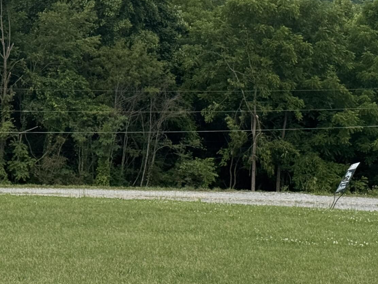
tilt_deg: +0.5
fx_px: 1420
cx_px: 145
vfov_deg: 11.3
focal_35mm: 130
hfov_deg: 15.2
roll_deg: -3.0
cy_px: -14
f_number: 1.78
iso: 64
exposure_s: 1/5376
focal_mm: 6.76
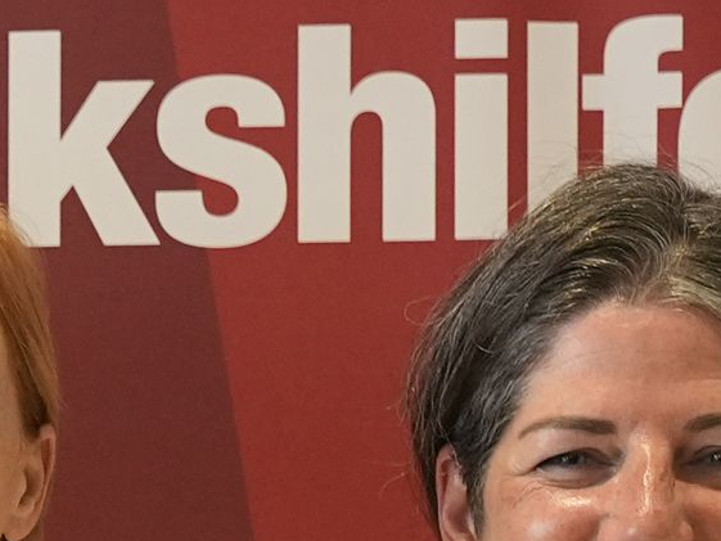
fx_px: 5000
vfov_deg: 6.1
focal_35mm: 240
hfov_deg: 7.7
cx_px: -916
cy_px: 972
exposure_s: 1/320
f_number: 3.5
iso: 2000
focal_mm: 35
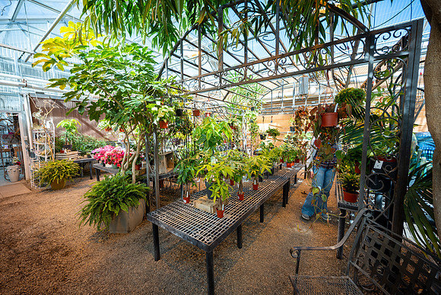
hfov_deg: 104.2
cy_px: 148
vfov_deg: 81.2
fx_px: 172
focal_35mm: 14
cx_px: 220
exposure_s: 1/160
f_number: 4
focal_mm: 14
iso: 100
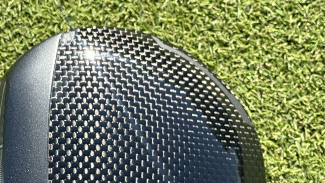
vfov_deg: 7.5
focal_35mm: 160
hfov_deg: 13.3
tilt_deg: -84.5
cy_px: 215
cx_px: 35
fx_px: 1379
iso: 32
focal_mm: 9
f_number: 2.8
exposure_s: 1/287
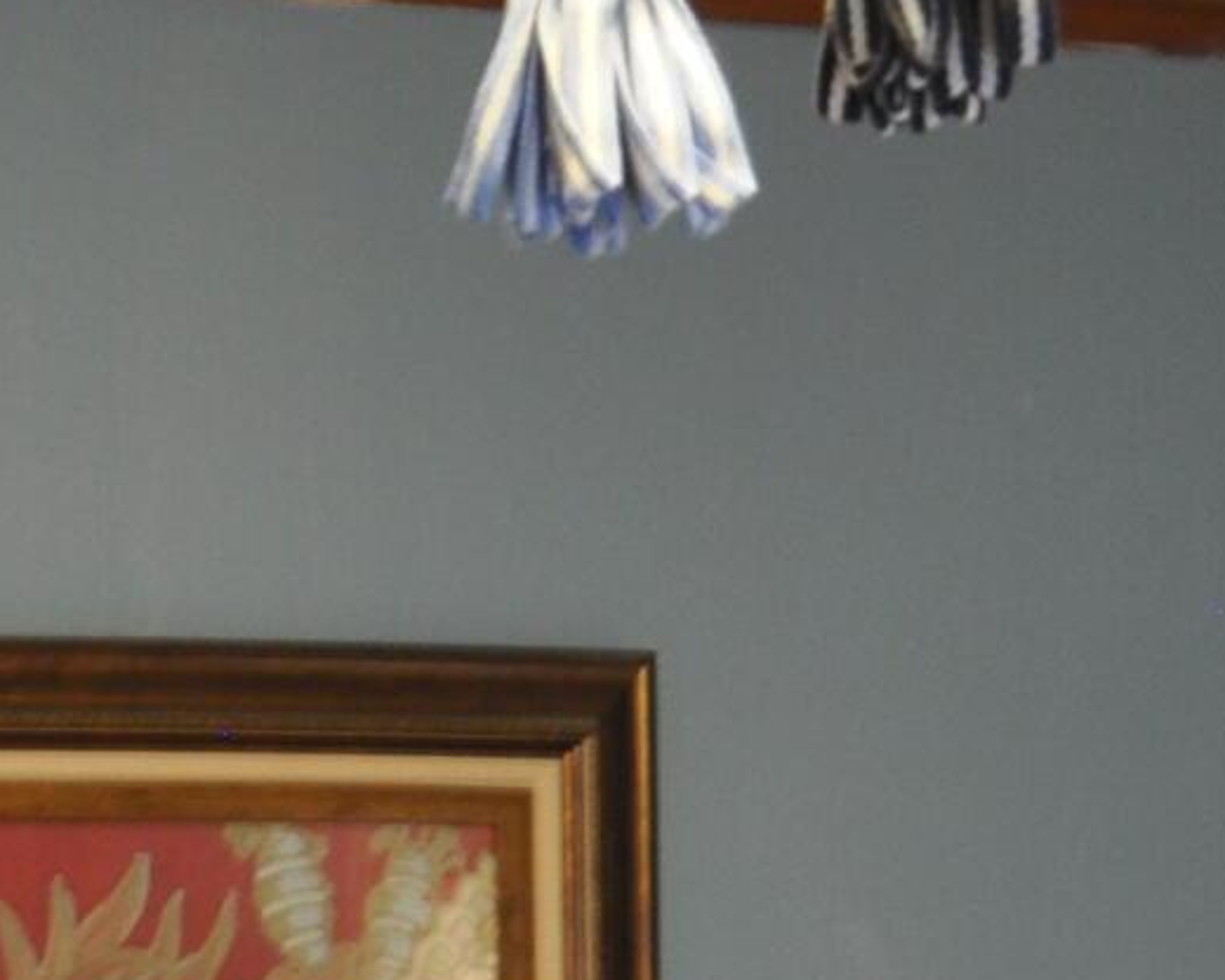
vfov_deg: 10.0
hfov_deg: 12.8
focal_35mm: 146
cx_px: -370
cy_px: 1814
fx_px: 5293
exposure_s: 1/3
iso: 400
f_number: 5.6
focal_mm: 18
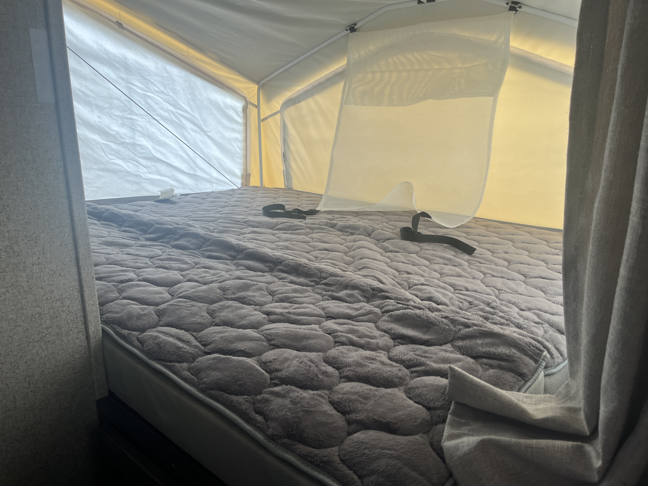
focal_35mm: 26
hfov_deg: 67.3
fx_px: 487
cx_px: 324
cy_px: 243
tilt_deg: -14.5
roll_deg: +2.4
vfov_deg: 53.1
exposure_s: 1/122
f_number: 1.6
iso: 64
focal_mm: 5.1
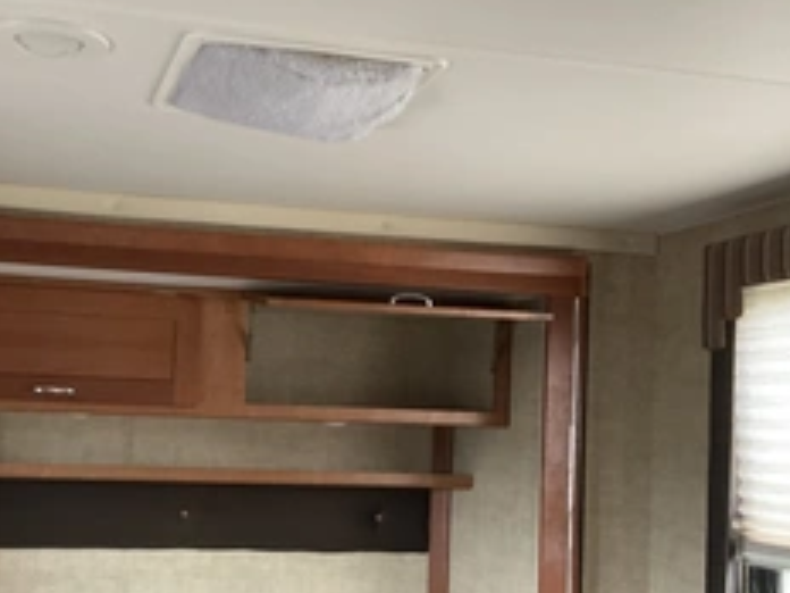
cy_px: 409
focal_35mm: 50
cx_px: 259
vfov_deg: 28.9
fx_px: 1141
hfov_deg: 37.7
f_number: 1.8
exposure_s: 1/37
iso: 320
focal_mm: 3
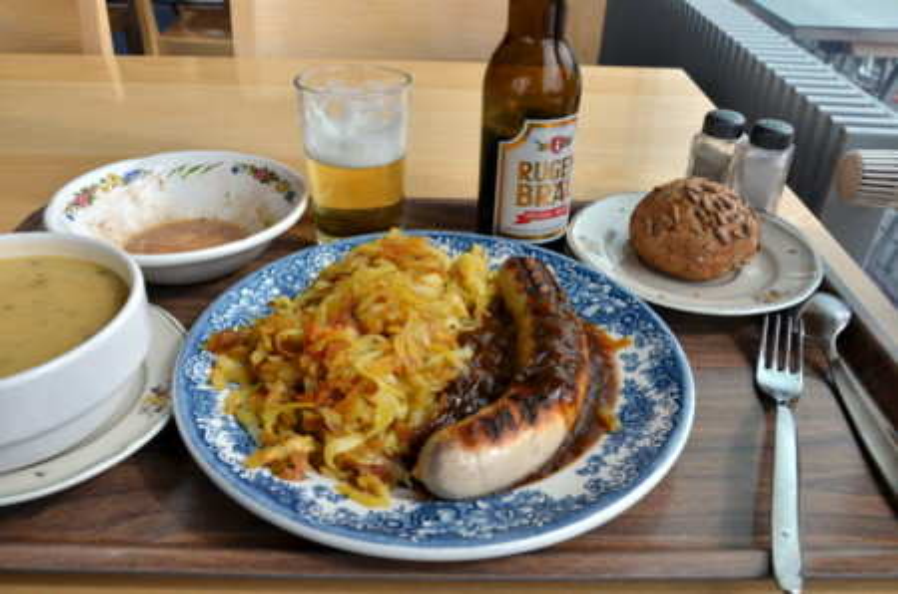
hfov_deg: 59.6
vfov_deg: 41.5
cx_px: 449
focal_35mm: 32
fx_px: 784
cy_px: 297
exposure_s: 1/250
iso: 200
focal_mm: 21
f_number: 8
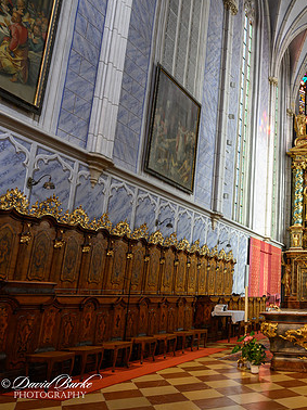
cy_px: 205
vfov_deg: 58.4
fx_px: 367
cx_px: 297
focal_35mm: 31
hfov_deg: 40.5
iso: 1600
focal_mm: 14
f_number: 8
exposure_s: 1/15
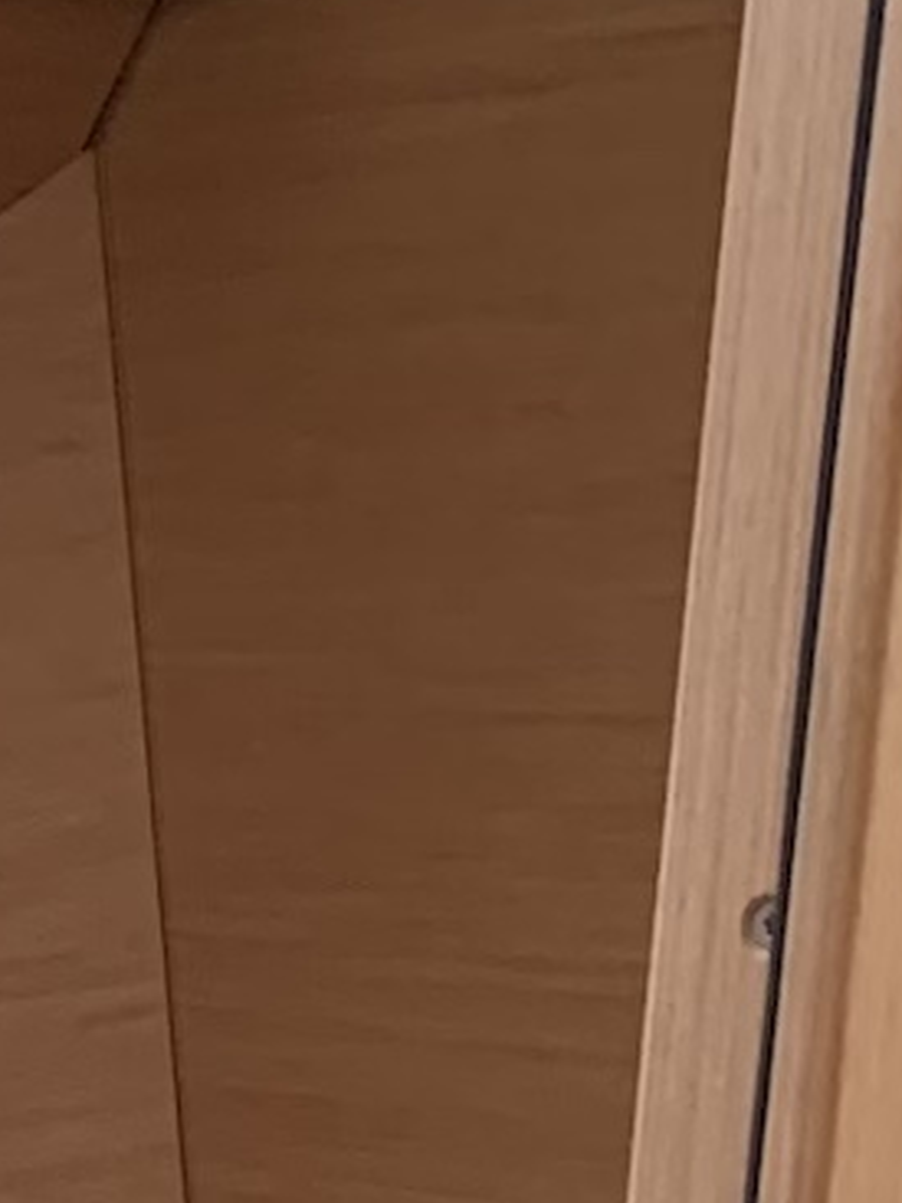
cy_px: 2000
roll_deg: -0.6
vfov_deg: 13.4
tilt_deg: -15.1
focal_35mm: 136
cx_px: -1096
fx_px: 4728
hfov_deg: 9.9
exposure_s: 1/60
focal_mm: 4.25
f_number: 1.8
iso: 125
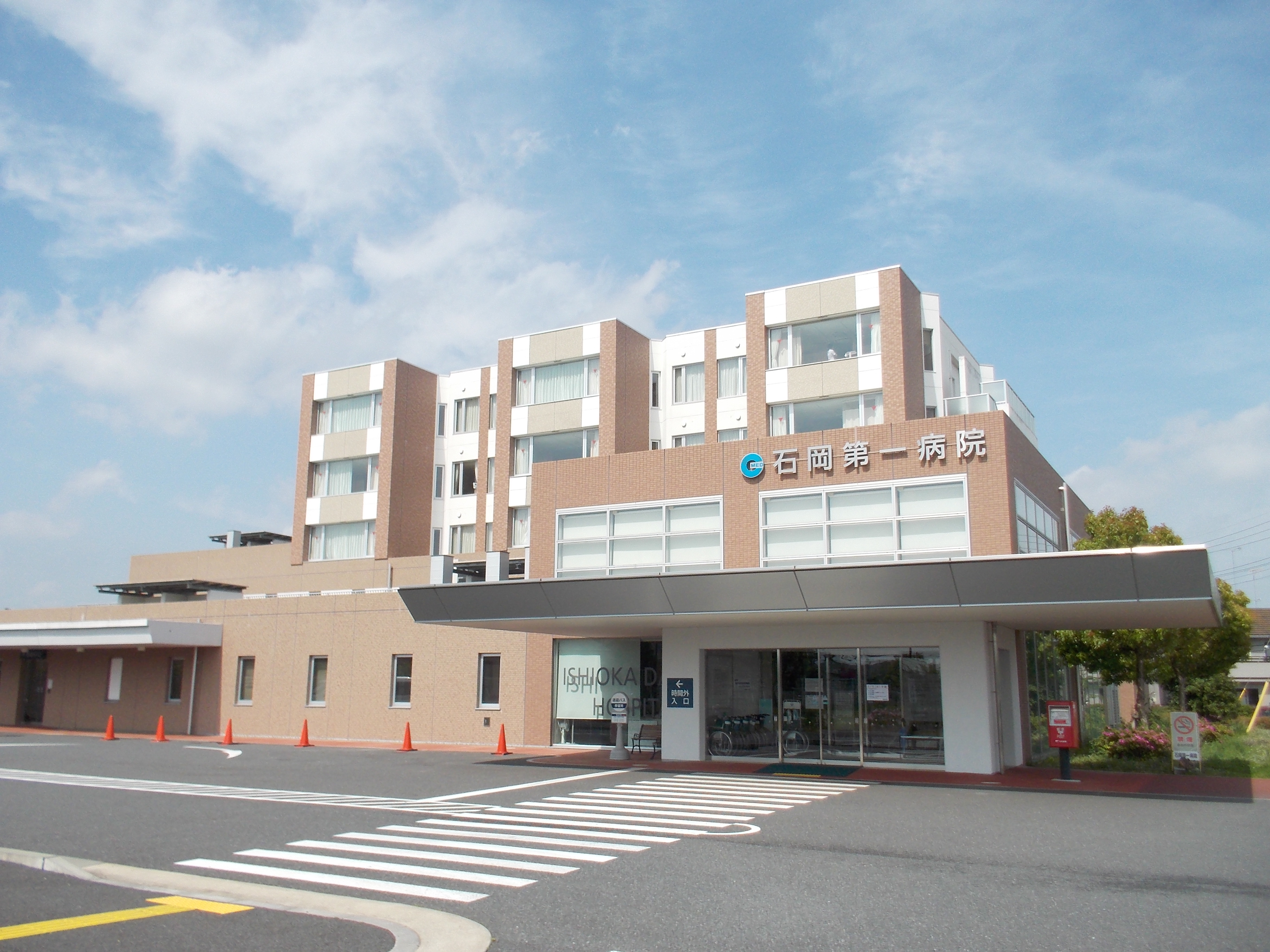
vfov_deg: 48.2
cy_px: 476
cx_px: 635
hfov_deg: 61.7
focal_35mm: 29
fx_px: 1064
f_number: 3.3
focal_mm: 4.1
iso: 80
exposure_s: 1/1000
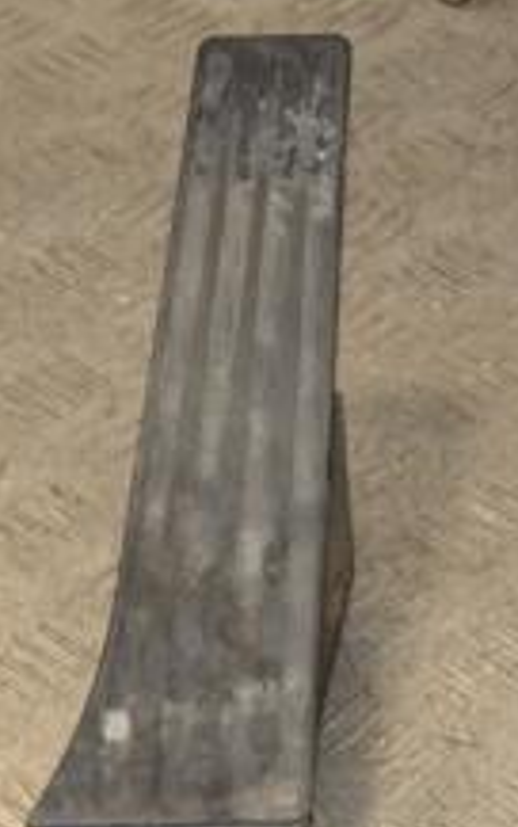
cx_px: 309
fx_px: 3043
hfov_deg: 9.7
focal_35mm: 135
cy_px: 511
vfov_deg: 15.5
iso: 800
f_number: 5.6
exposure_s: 1/200
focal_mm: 32
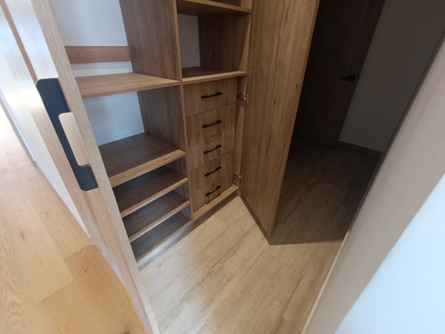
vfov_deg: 78.1
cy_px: 167
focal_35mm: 16
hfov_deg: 94.5
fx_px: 206
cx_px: 222
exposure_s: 1/40
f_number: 2.2
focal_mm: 1.65
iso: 400
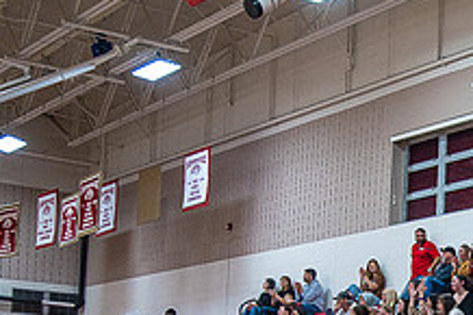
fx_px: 1326
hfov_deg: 19.2
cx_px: 555
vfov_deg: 13.3
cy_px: 341
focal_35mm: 101
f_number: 4
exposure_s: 1/320
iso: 2000
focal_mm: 38
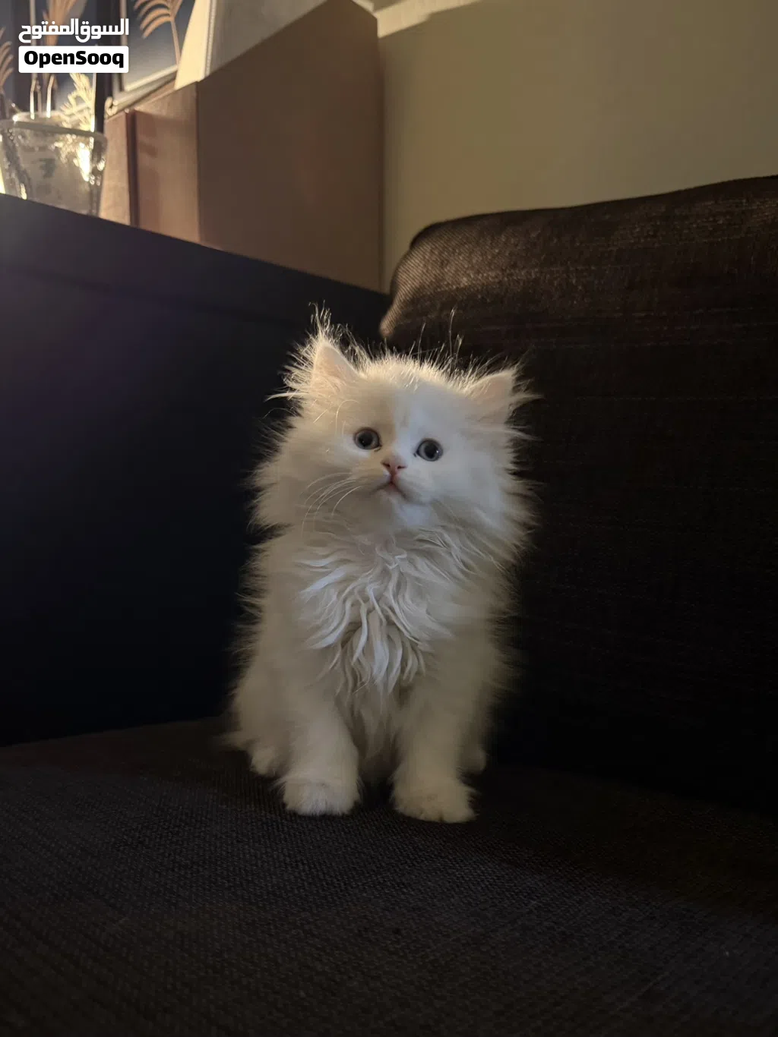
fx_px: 719
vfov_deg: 71.6
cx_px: 389
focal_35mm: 24
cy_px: 518
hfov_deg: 56.8
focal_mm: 6.76
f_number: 1.78
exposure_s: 1/17
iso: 1600
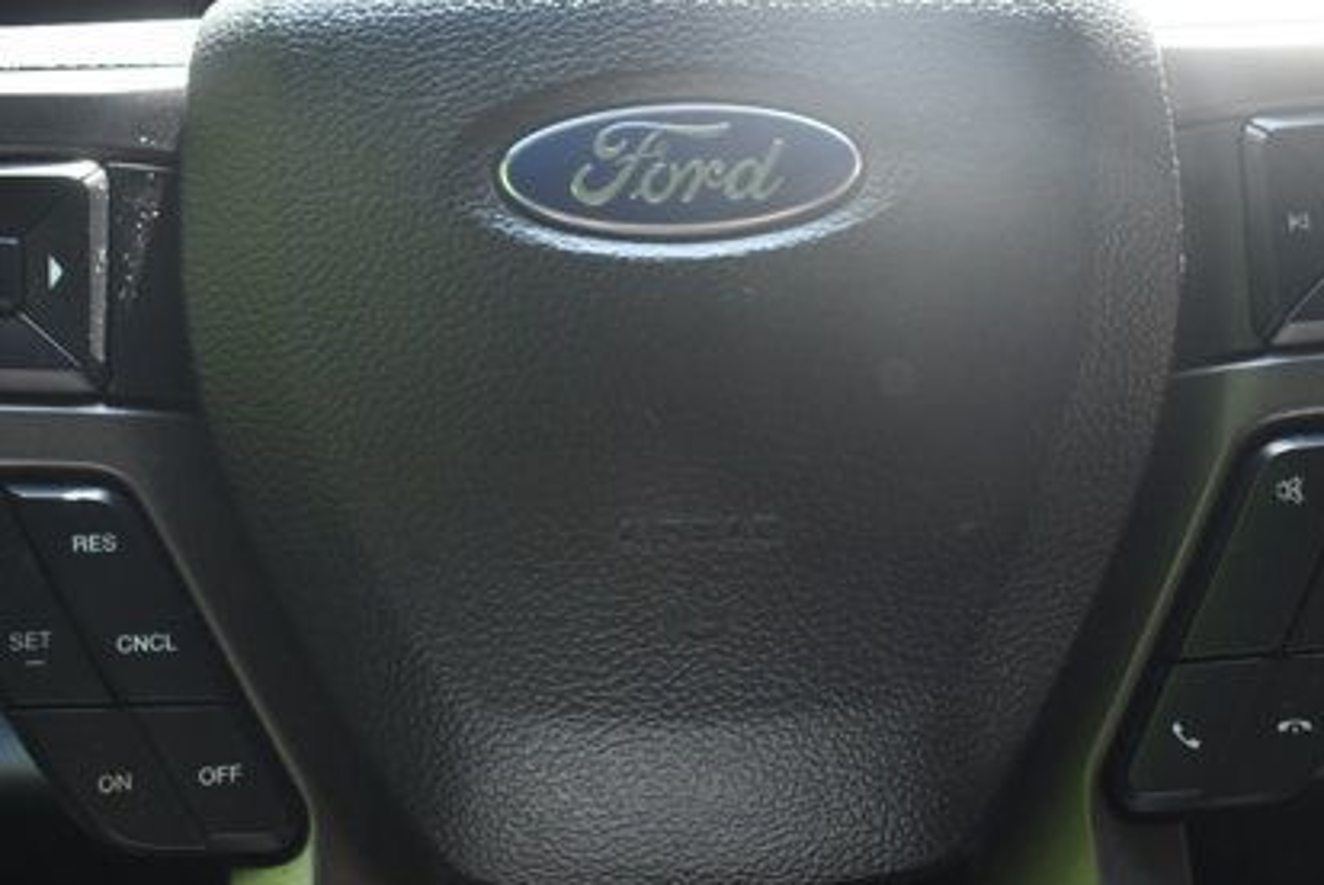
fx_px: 1767
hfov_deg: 41.1
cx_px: 667
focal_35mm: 48
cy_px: 422
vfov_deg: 28.1
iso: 800
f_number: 3.8
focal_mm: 21
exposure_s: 1/200
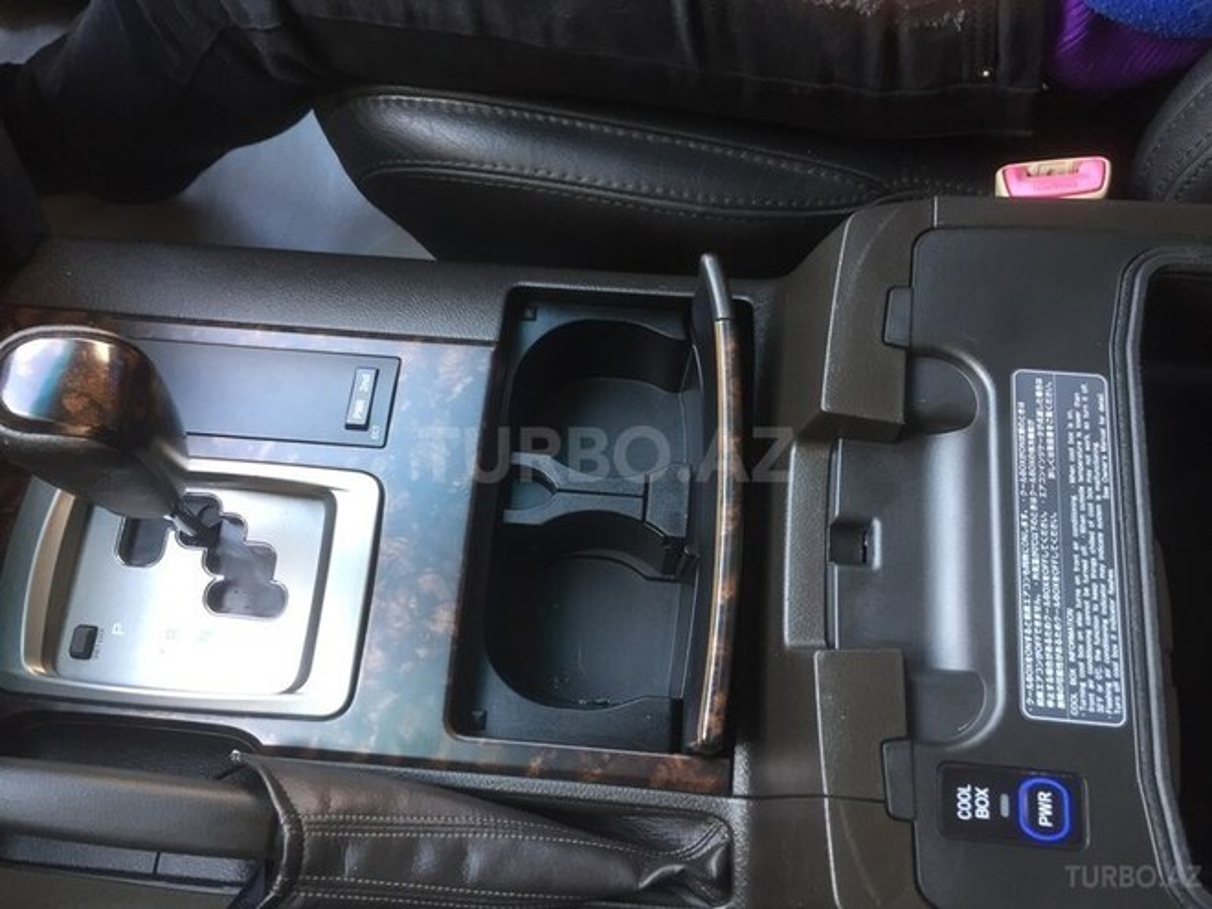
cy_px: 454
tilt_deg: -72.3
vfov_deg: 48.2
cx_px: 606
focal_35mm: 29
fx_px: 1015
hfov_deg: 61.7
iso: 80
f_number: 2.2
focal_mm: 4.15
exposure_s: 1/33
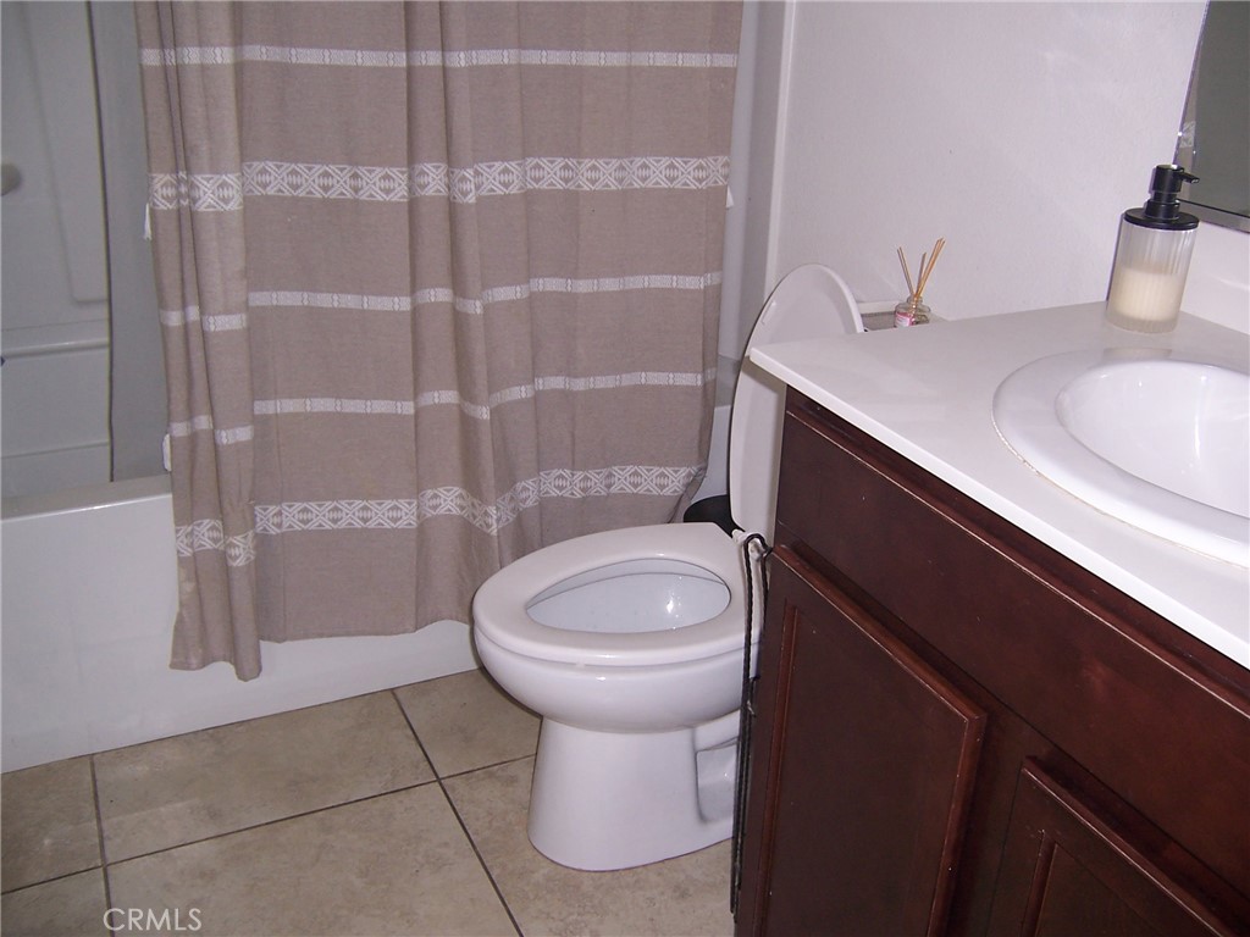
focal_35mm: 33
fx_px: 1192
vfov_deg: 42.9
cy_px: 468
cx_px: 625
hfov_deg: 55.4
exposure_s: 1/60
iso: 80
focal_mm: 5.5
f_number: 2.8
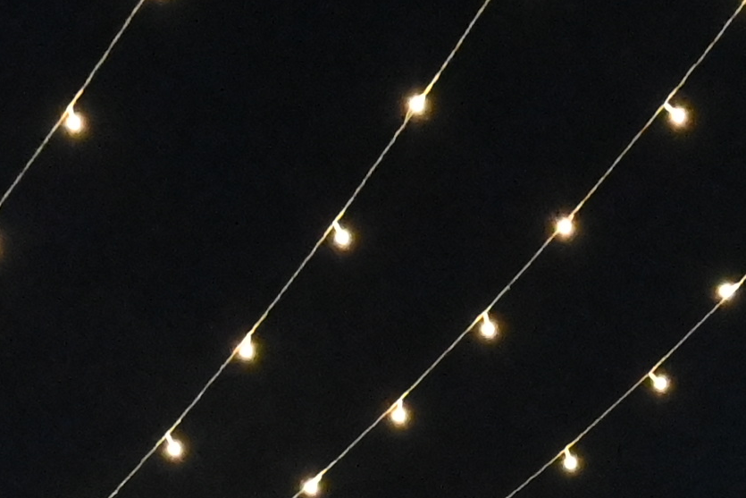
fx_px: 4974
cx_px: 742
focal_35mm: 240
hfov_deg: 8.5
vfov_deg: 5.4
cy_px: 1427
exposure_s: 1/125
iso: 6400
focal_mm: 24
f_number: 7.1
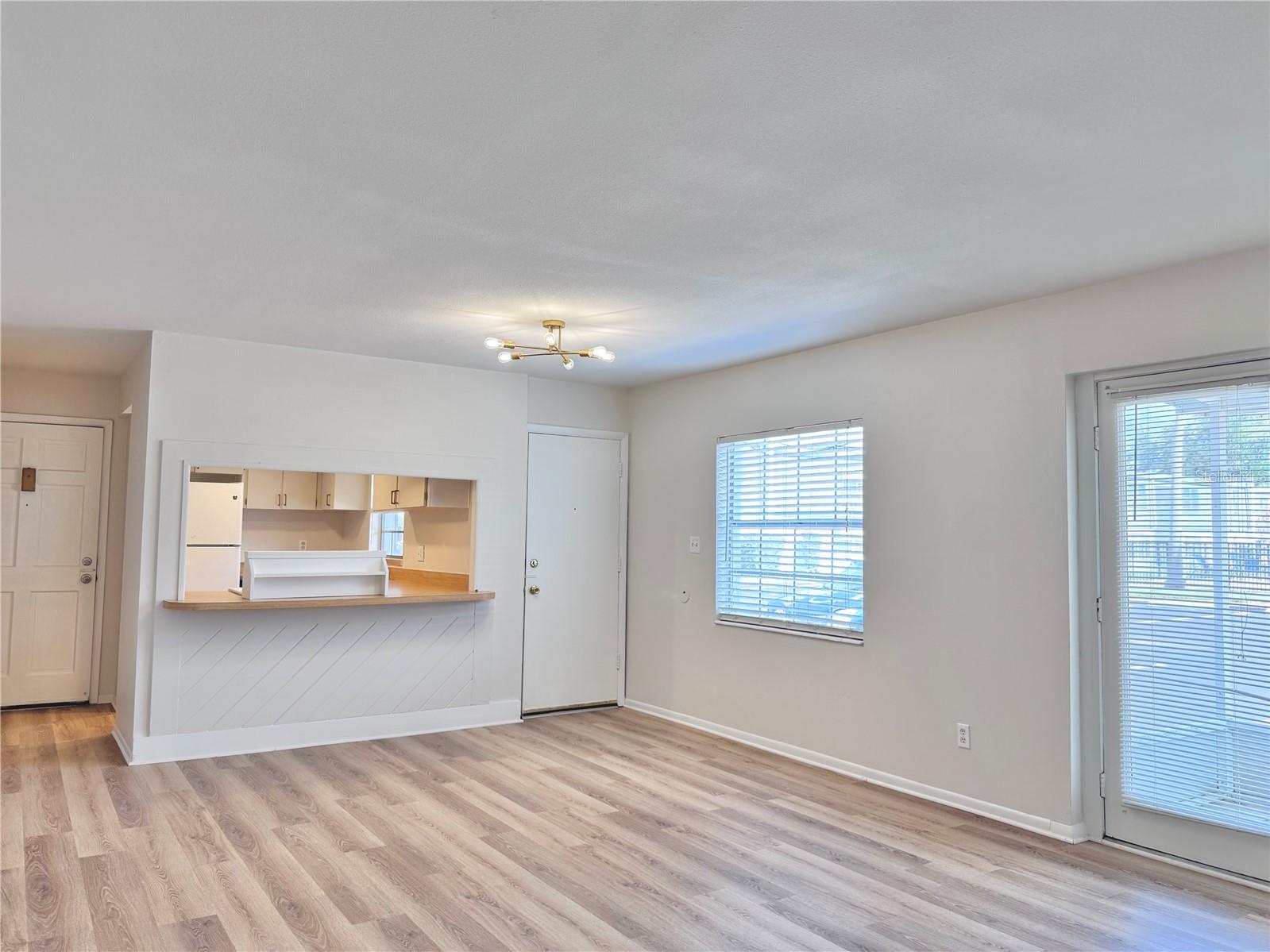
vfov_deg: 56.8
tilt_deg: +3.3
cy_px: 476
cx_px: 635
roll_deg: +1.1
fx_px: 880
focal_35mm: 24
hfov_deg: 71.6
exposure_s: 1/170
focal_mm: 6.76
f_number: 1.78
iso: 80
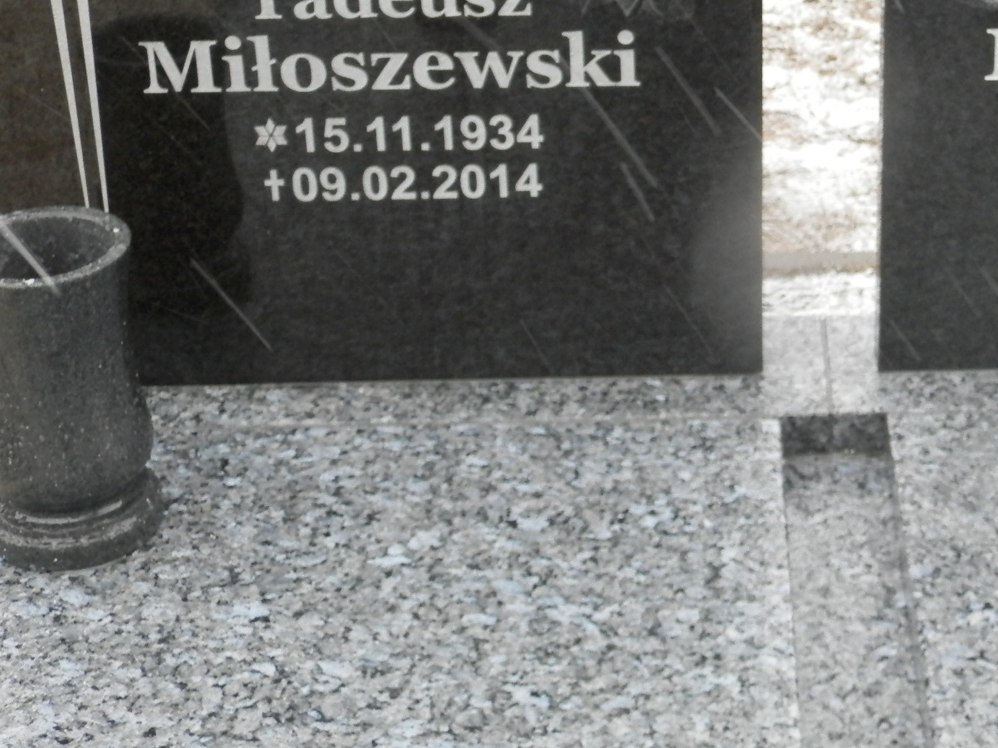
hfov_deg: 24.5
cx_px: 833
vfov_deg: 18.7
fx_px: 2248
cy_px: 122
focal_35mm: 78
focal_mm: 8.2
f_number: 3.6
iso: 200
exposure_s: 1/30
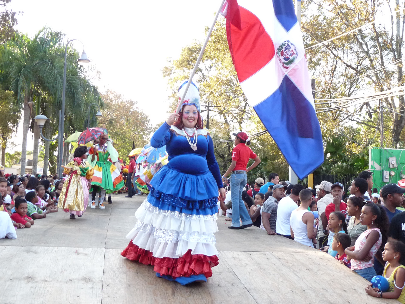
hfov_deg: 42.1
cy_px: 152
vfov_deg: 32.2
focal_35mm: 45
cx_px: 202
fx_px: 526
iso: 200
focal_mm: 5.8
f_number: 3
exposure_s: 1/200
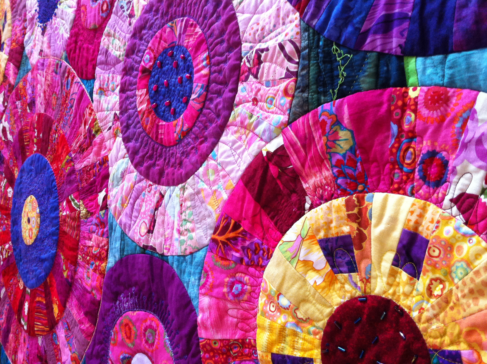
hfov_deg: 52.7
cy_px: 182
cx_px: 244
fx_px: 492
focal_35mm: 35
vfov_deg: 40.6
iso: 125
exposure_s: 1/17
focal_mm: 3.85
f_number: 2.8
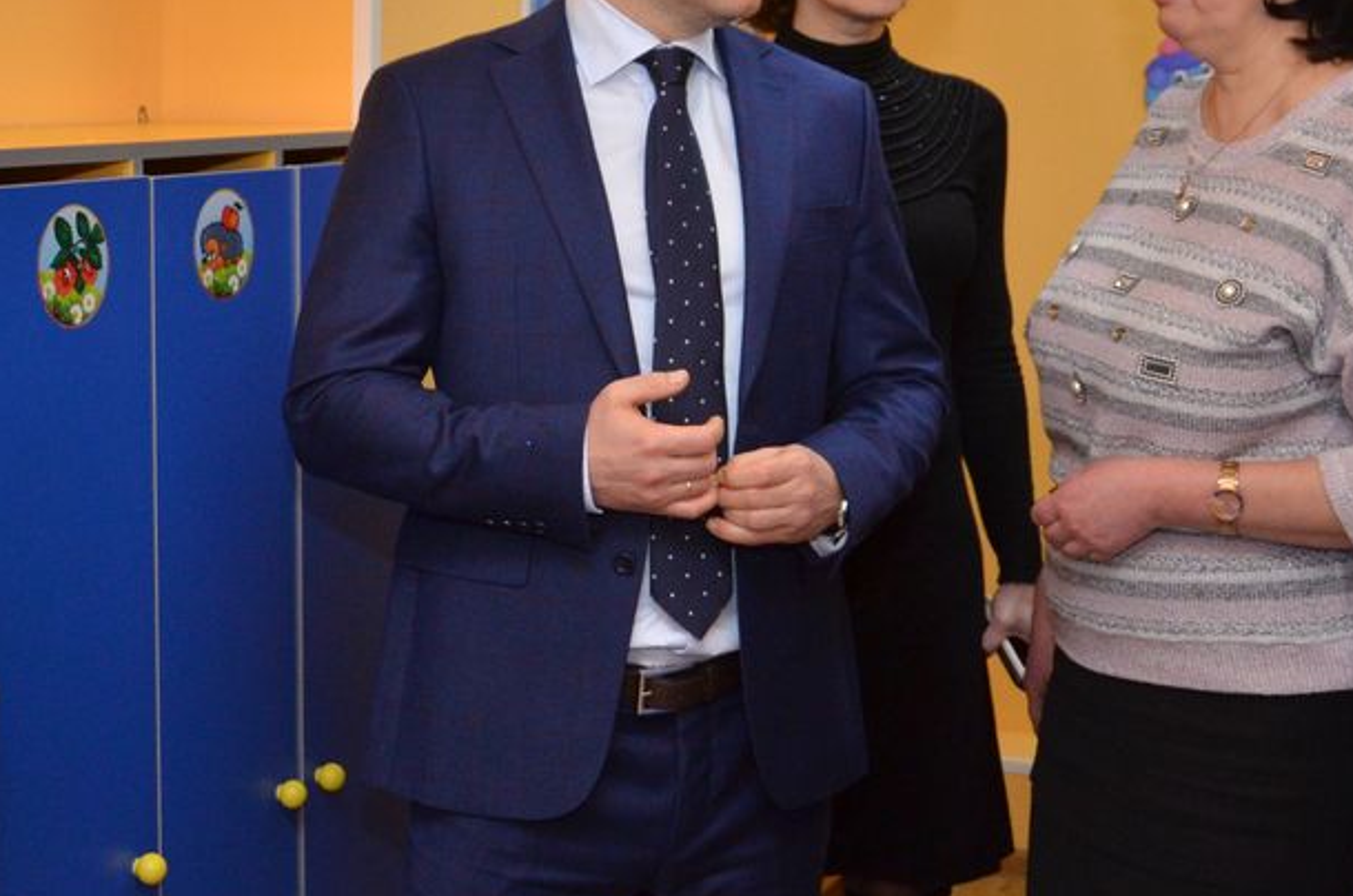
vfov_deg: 21.7
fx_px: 2325
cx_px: 623
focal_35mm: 62
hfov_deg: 32.4
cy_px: 276
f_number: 3.5
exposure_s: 1/200
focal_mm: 18
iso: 800
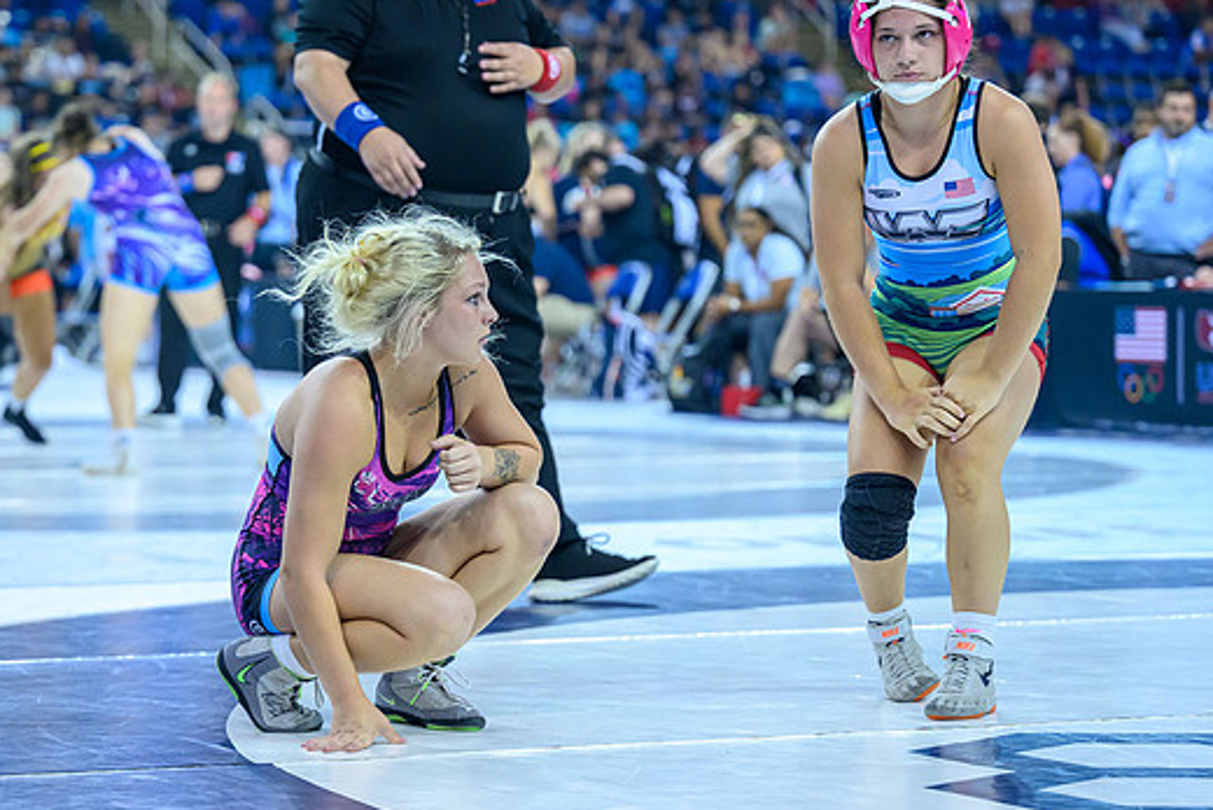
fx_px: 4583
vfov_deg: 10.1
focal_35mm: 136
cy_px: 481
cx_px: 317
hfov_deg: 15.0
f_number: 2.8
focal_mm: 85
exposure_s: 1/800
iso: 2500
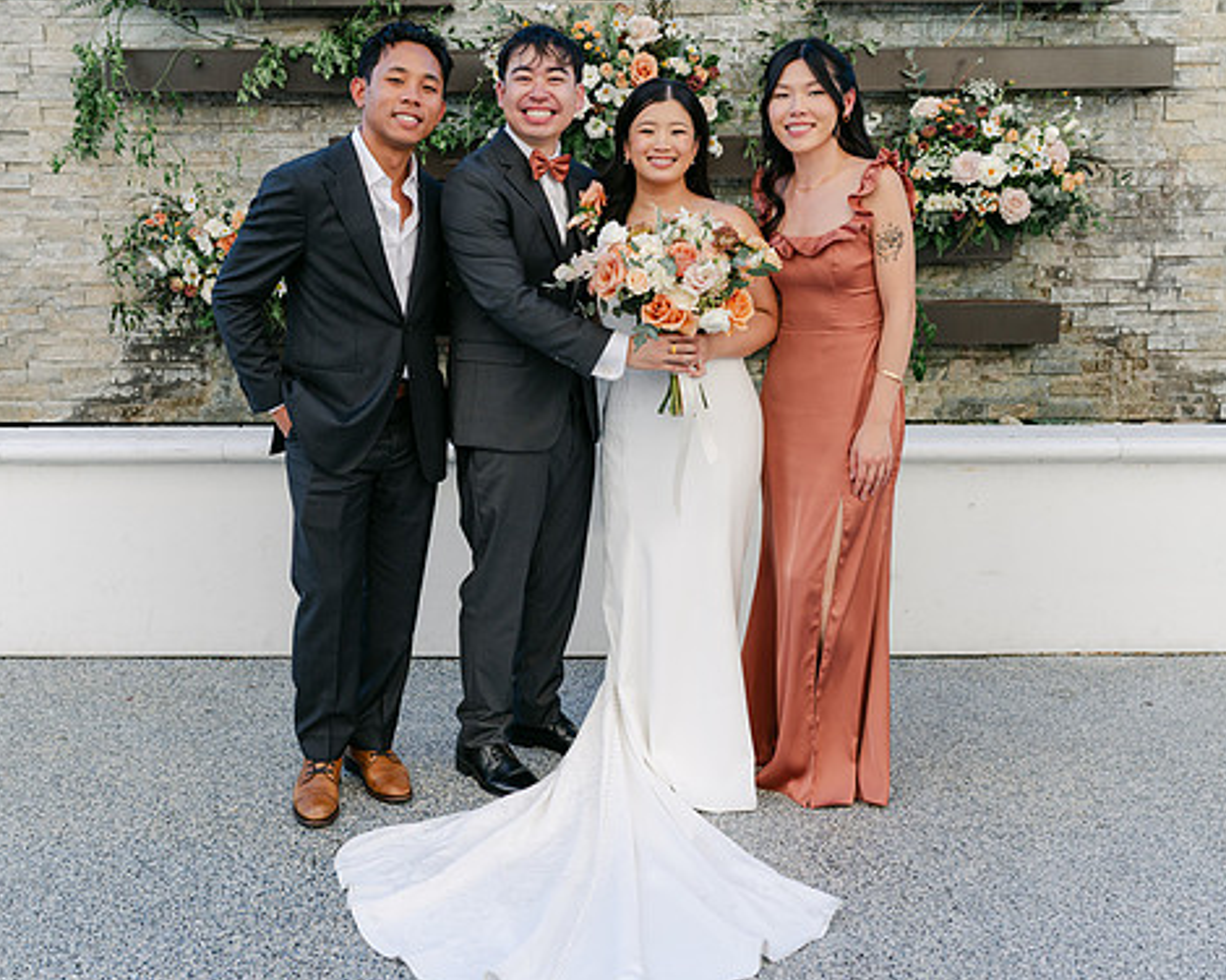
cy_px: 469
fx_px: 1524
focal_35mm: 42
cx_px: 549
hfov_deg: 43.8
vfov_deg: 35.7
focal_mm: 35
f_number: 4
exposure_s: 1/640
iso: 100
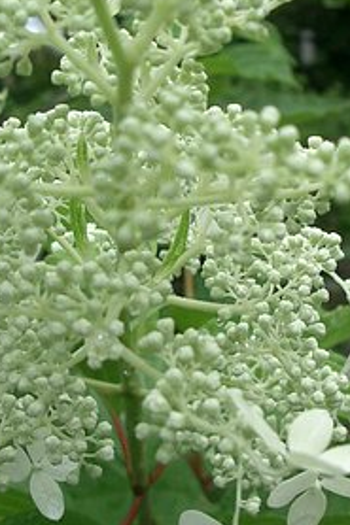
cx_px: 157
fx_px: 978
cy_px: 257
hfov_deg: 20.3
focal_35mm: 67
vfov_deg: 30.1
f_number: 2.6
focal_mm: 5.8
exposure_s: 1/250
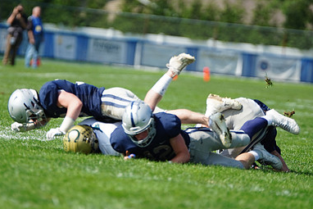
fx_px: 3088
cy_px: 66
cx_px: 134
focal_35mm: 355
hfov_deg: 5.8
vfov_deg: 3.9
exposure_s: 1/4000
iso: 400
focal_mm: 234
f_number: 2.8
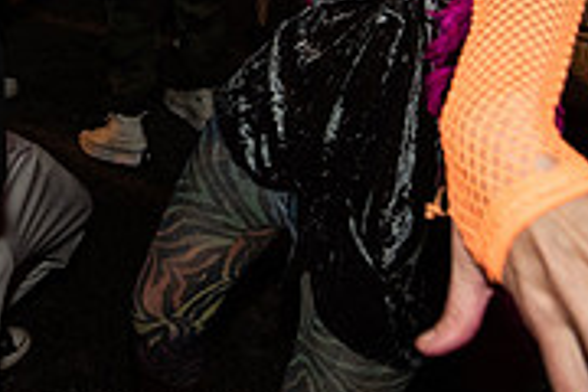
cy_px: -103
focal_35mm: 45
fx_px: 735
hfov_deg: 40.7
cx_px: 75
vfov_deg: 26.0
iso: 2000
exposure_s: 1/60
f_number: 3.5
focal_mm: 14
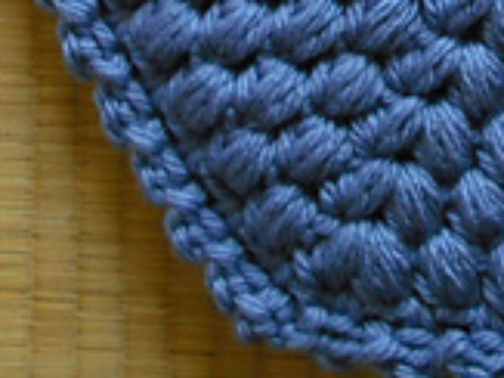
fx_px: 2168
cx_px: 628
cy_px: -260
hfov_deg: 12.9
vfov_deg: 9.5
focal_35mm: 149
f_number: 2.8
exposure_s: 1/100
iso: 200
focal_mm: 6.2
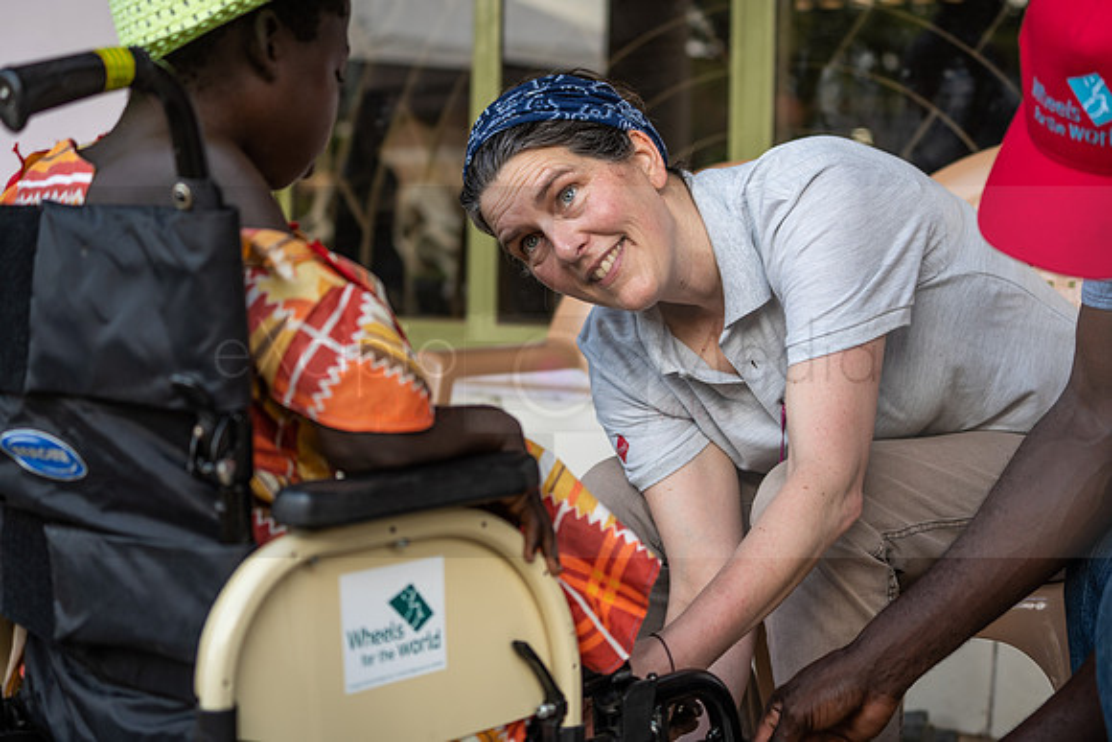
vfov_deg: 19.5
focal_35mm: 70
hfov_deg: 28.8
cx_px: 556
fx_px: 2163
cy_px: 371
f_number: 4
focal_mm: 70
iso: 100
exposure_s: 1/80
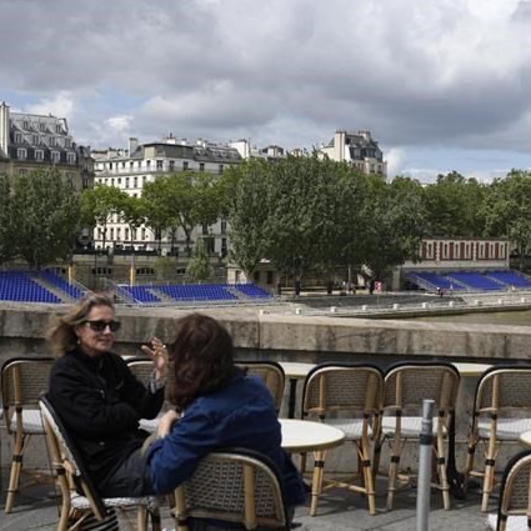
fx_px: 1128
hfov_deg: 26.4
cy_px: 268
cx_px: 341
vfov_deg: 26.5
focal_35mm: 65
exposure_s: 1/1000
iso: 160
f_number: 6.3
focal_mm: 50
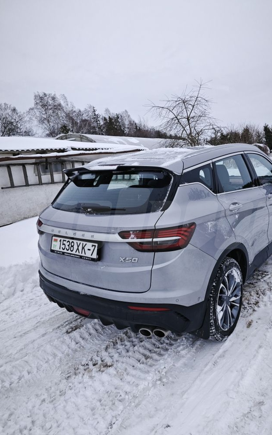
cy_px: 219
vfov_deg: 72.5
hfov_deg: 49.1
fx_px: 297
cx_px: 158
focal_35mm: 25
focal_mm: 5.43
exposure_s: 1/689
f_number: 1.8
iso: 50
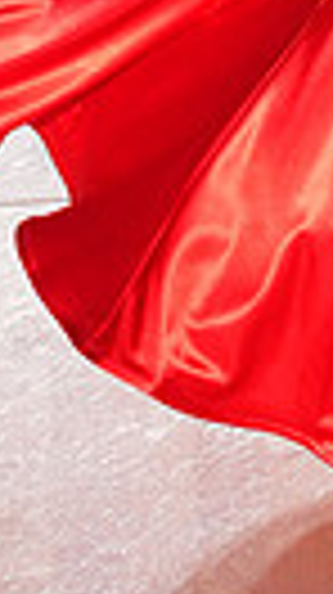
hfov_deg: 1.7
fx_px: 11331
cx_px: 767
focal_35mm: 720
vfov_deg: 3.0
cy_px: -598
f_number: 4
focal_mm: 156
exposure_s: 1/500
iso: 2500
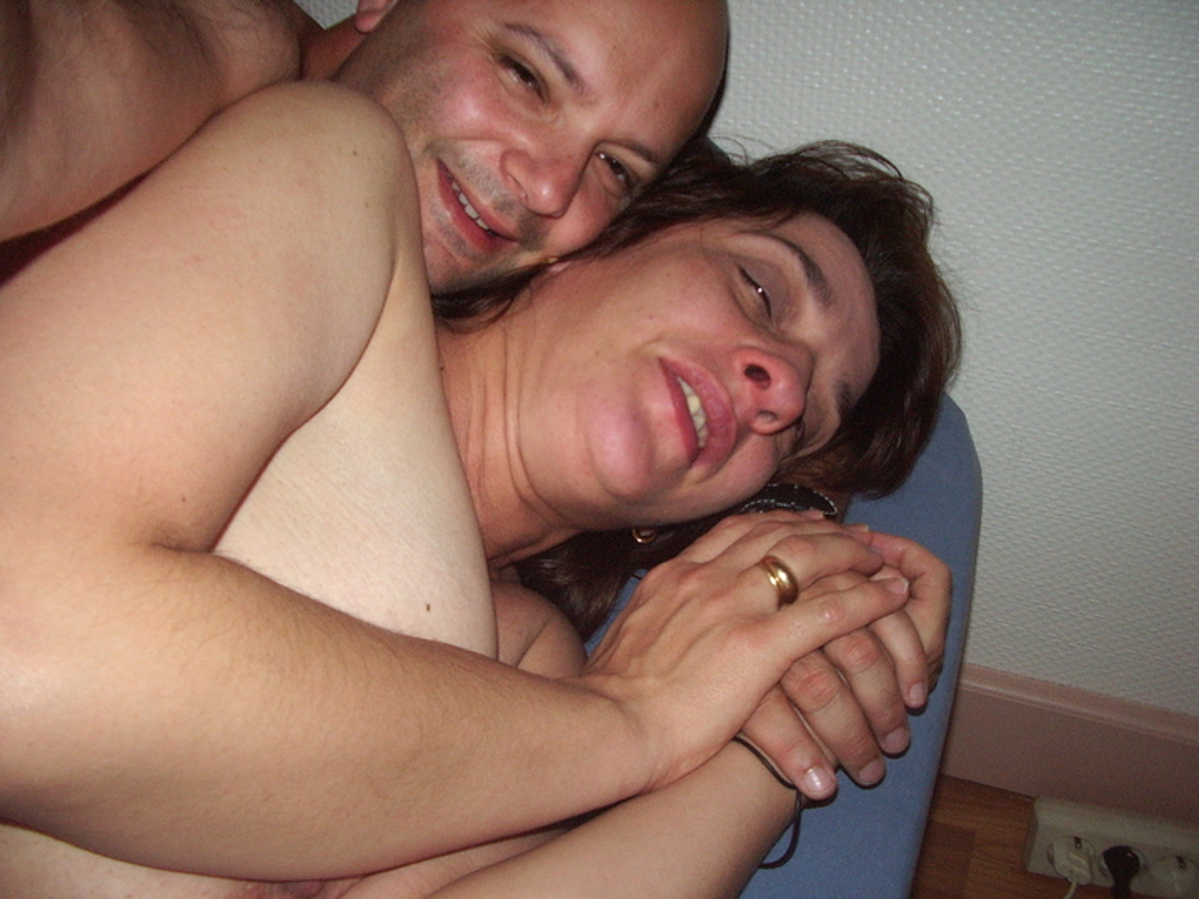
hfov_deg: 52.6
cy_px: 450
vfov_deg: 40.7
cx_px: 600
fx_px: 1212
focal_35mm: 35
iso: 200
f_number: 2.6
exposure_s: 1/40
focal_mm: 5.8
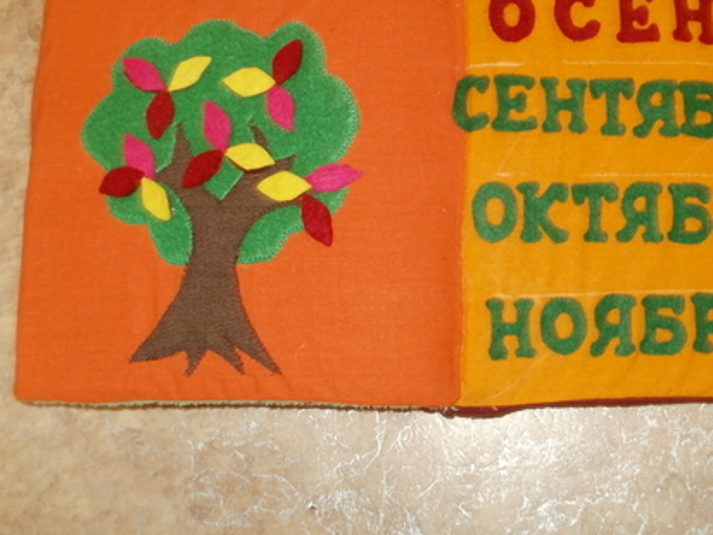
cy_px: 182
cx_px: 454
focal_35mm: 48
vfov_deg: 30.1
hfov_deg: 39.3
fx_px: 989
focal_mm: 6.3
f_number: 3.5
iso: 125
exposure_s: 1/30
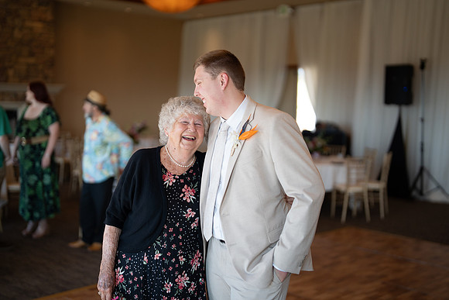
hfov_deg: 39.6
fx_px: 624
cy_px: 150
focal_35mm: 50
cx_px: 224
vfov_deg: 27.0
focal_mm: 50
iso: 400
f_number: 1.3
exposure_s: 1/1600
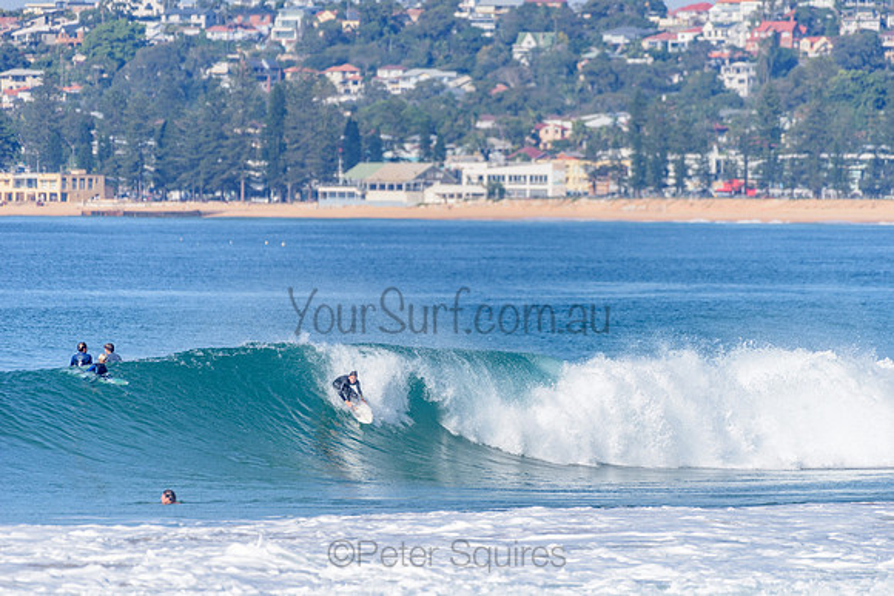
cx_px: 447
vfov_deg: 2.8
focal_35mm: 500
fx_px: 12419
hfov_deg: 4.1
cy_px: 298
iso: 140
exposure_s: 1/2000
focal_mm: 500
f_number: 5.6
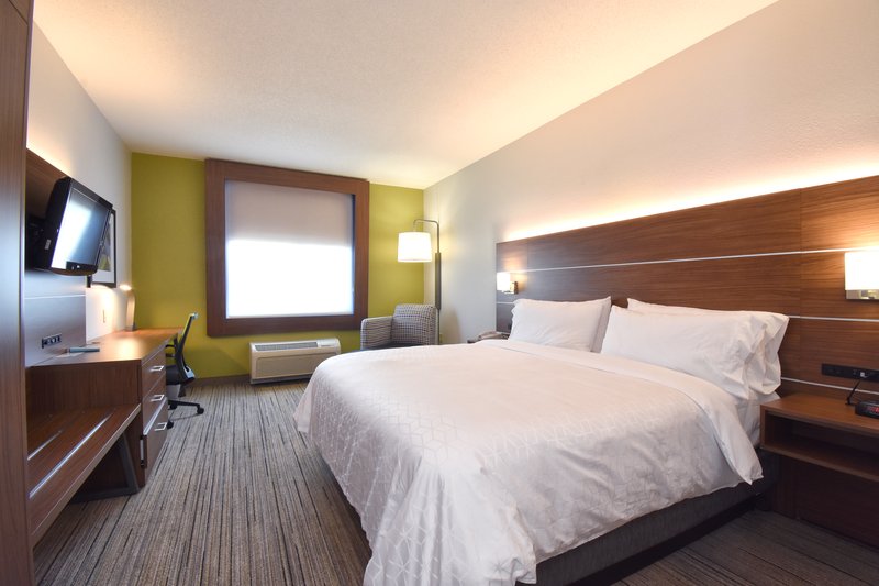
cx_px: 440
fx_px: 366
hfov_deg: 100.4
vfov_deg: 77.3
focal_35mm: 15
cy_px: 293
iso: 800
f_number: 10
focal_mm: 10
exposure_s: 1/25
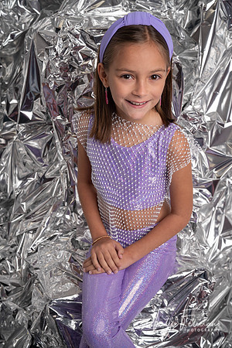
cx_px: 116
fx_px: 435
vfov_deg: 43.6
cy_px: 174
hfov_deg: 29.9
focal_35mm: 45
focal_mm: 45
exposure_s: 1/200
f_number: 5.6
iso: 160
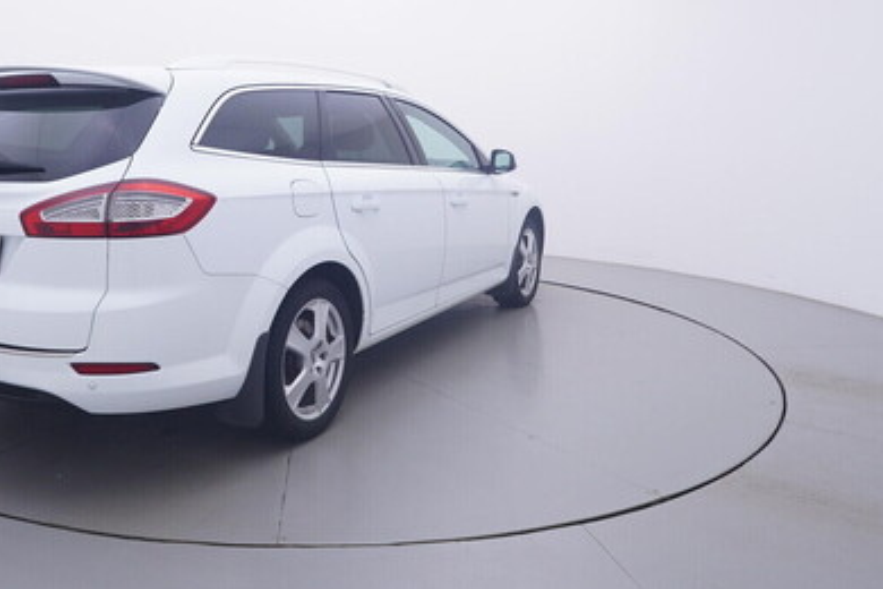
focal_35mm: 32
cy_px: 180
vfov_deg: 40.8
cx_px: 314
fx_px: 778
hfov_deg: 58.2
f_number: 5
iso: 200
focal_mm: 15
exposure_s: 1/80
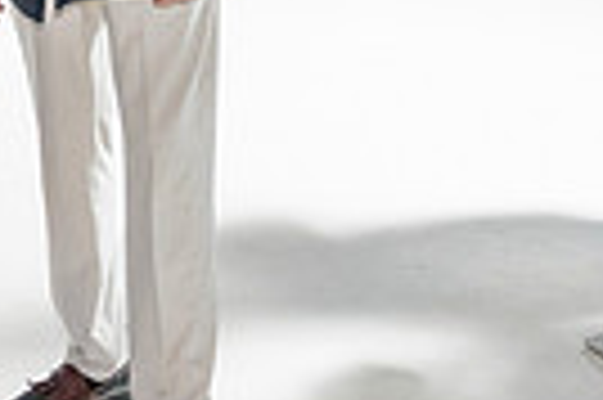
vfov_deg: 11.1
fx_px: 1991
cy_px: -173
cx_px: -315
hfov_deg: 15.8
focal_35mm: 119
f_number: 2.8
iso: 3200
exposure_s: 1/250
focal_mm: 27.4
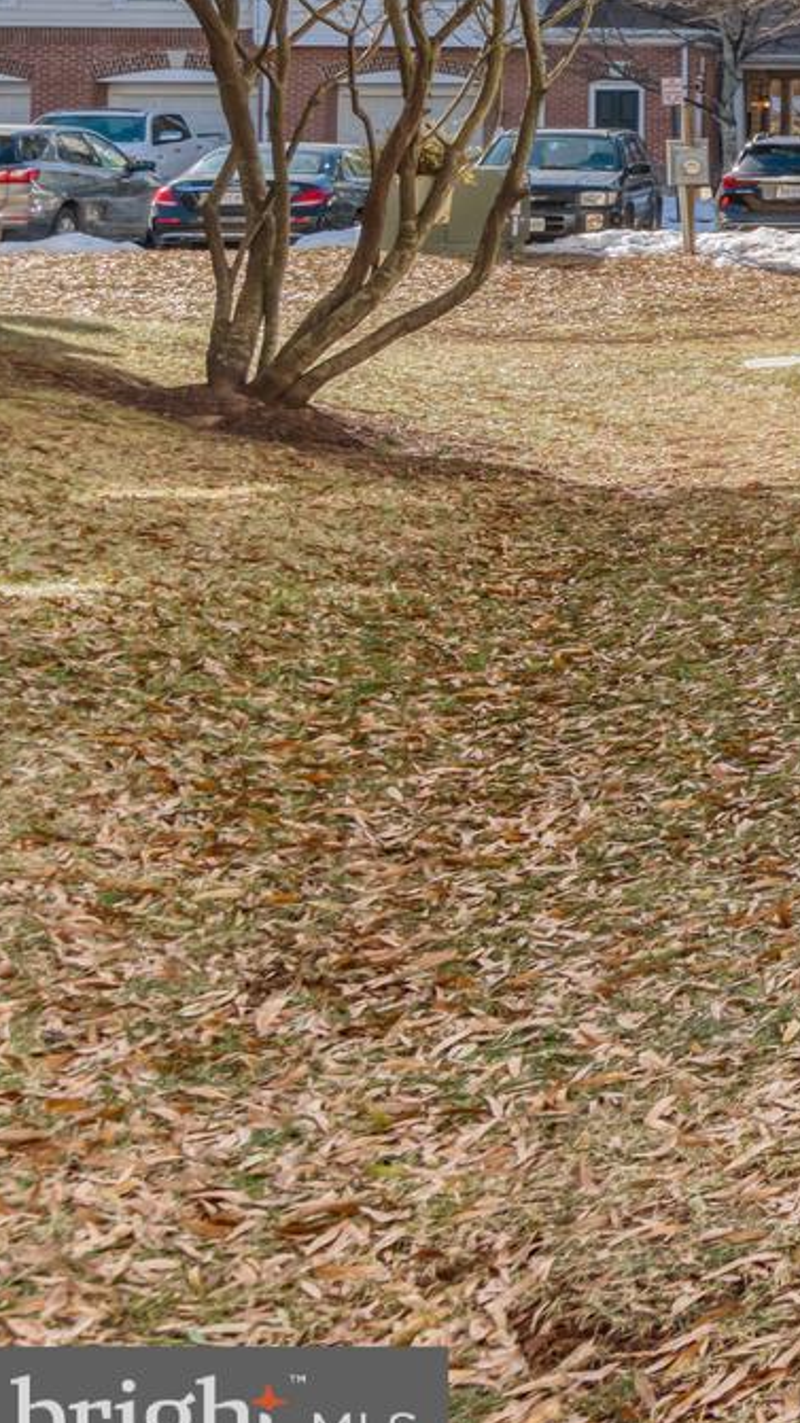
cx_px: 2150
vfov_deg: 30.8
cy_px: 52
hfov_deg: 12.5
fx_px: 2416
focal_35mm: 64
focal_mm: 20
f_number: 8
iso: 400
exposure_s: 1/640
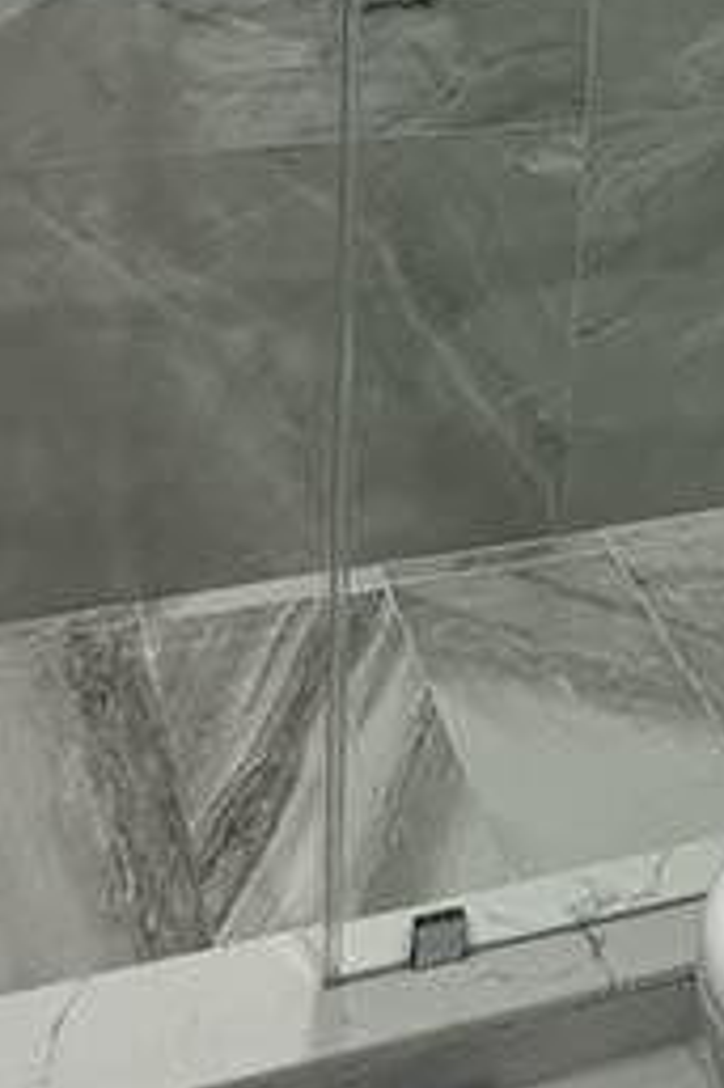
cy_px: -161
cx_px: 682
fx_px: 2054
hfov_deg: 19.5
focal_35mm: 68
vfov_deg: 26.8
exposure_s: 1/99
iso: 320
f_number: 2.2
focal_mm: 2.22
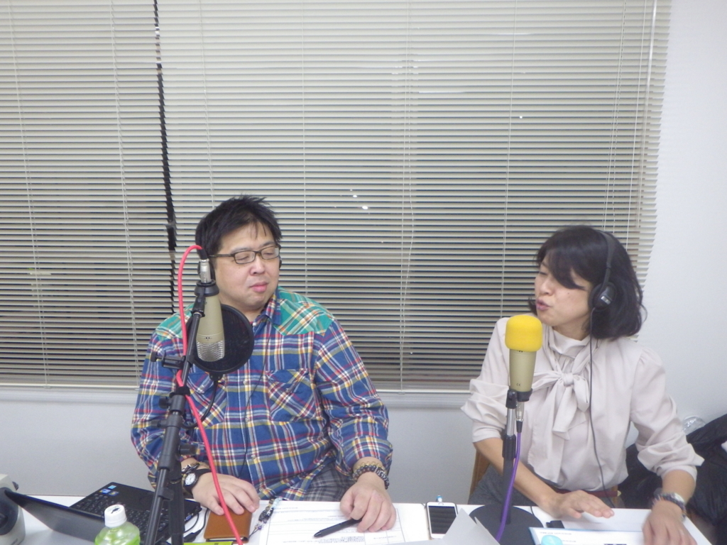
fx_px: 588
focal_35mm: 28
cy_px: 272
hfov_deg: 63.4
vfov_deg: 49.7
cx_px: 364
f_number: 3.5
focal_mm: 5
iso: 500
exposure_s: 1/45
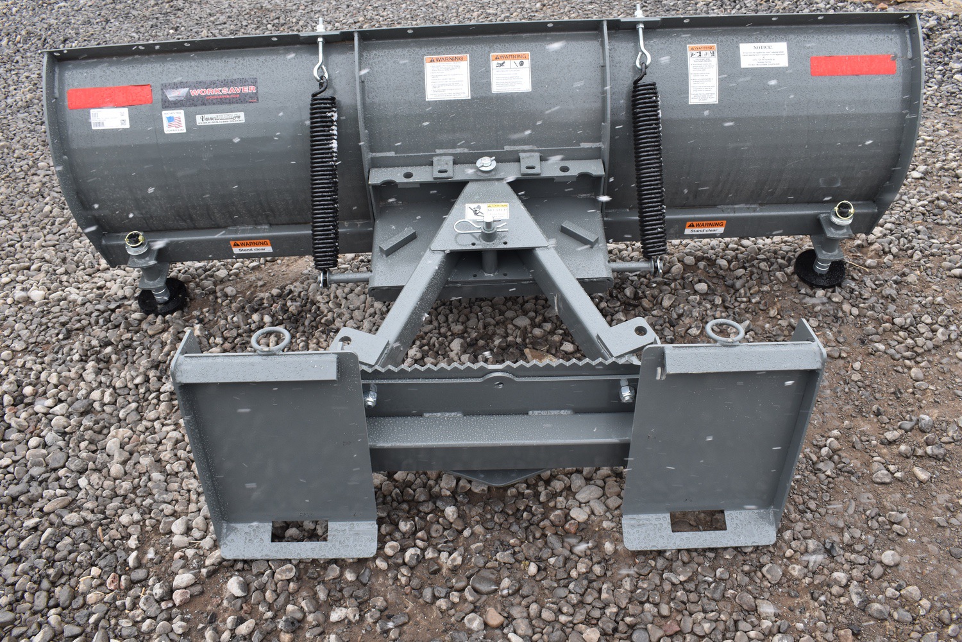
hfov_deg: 61.9
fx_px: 802
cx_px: 481
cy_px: 321
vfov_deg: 43.6
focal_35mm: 30
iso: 400
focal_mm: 20
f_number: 7.1
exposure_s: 1/200
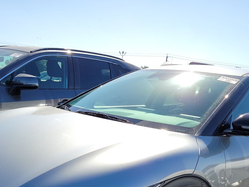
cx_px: 139
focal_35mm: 47
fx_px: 338
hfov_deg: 40.4
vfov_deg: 29.2
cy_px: 180
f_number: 1.8
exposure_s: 1/564
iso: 50
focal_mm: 6.7
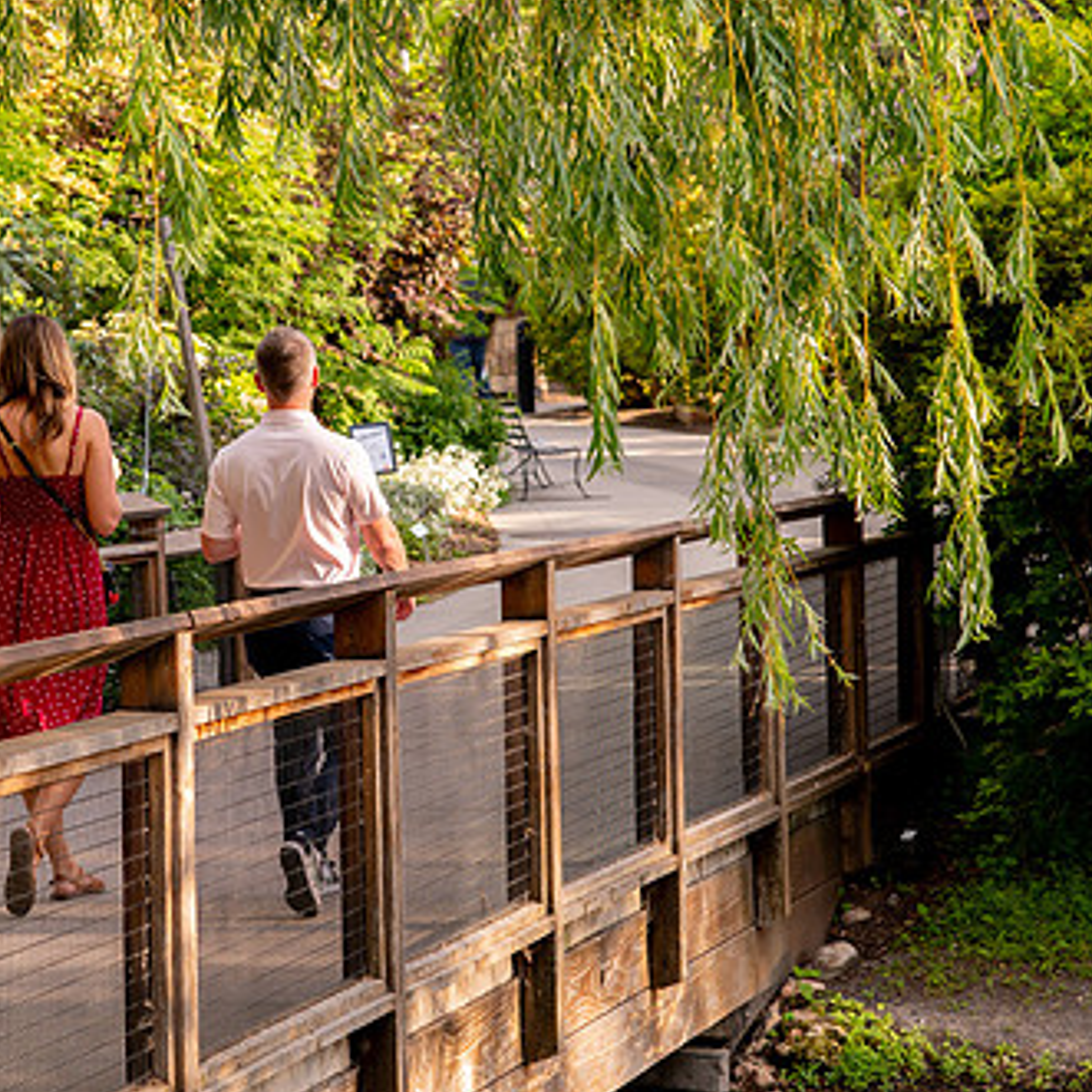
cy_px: 462
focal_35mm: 124
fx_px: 4426
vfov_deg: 14.1
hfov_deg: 14.0
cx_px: 325
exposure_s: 1/320
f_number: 5
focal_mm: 82
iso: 500
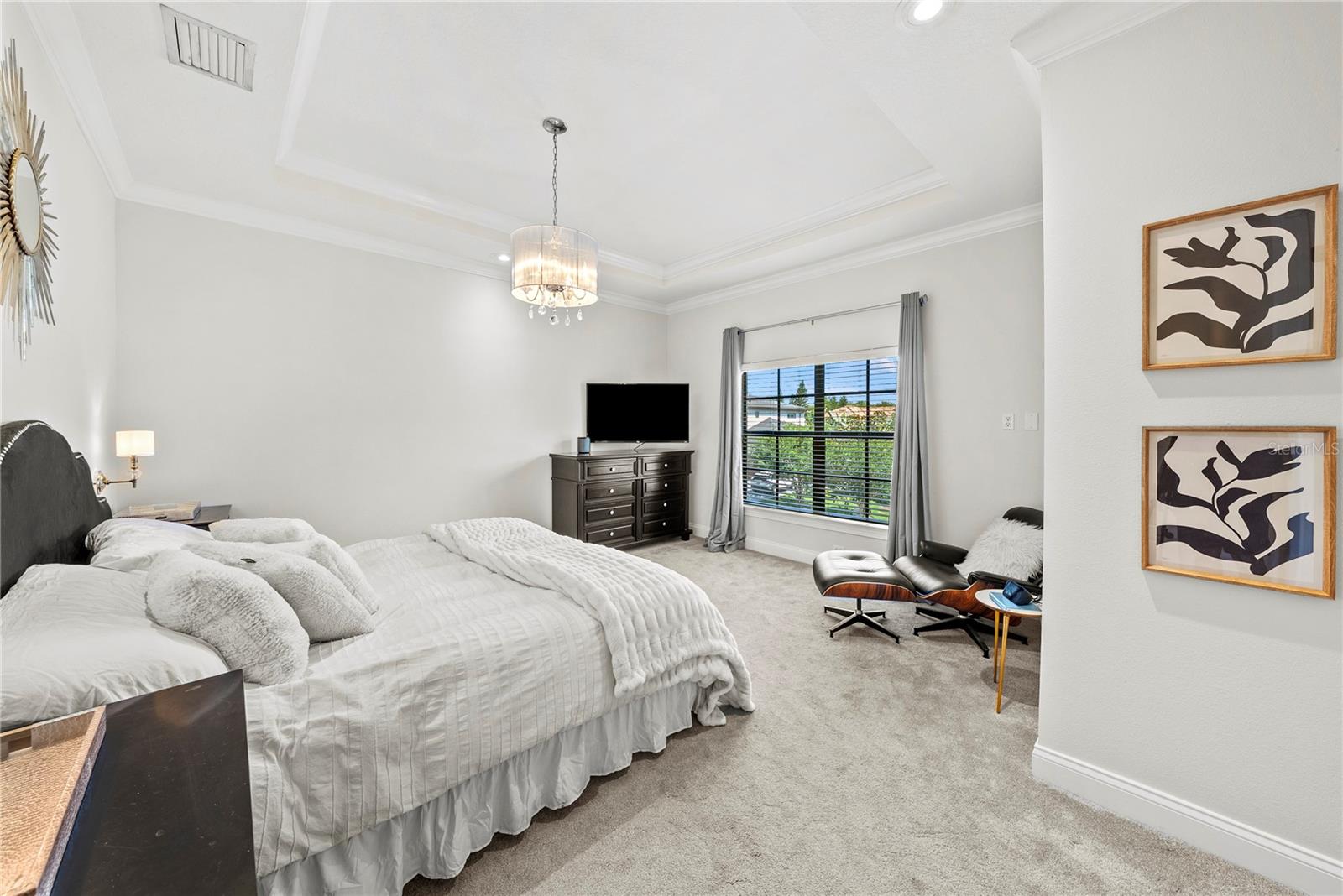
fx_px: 448
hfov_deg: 112.6
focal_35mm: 12
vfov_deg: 90.1
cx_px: 672
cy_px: 448
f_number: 8
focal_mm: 12
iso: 640
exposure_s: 1/3
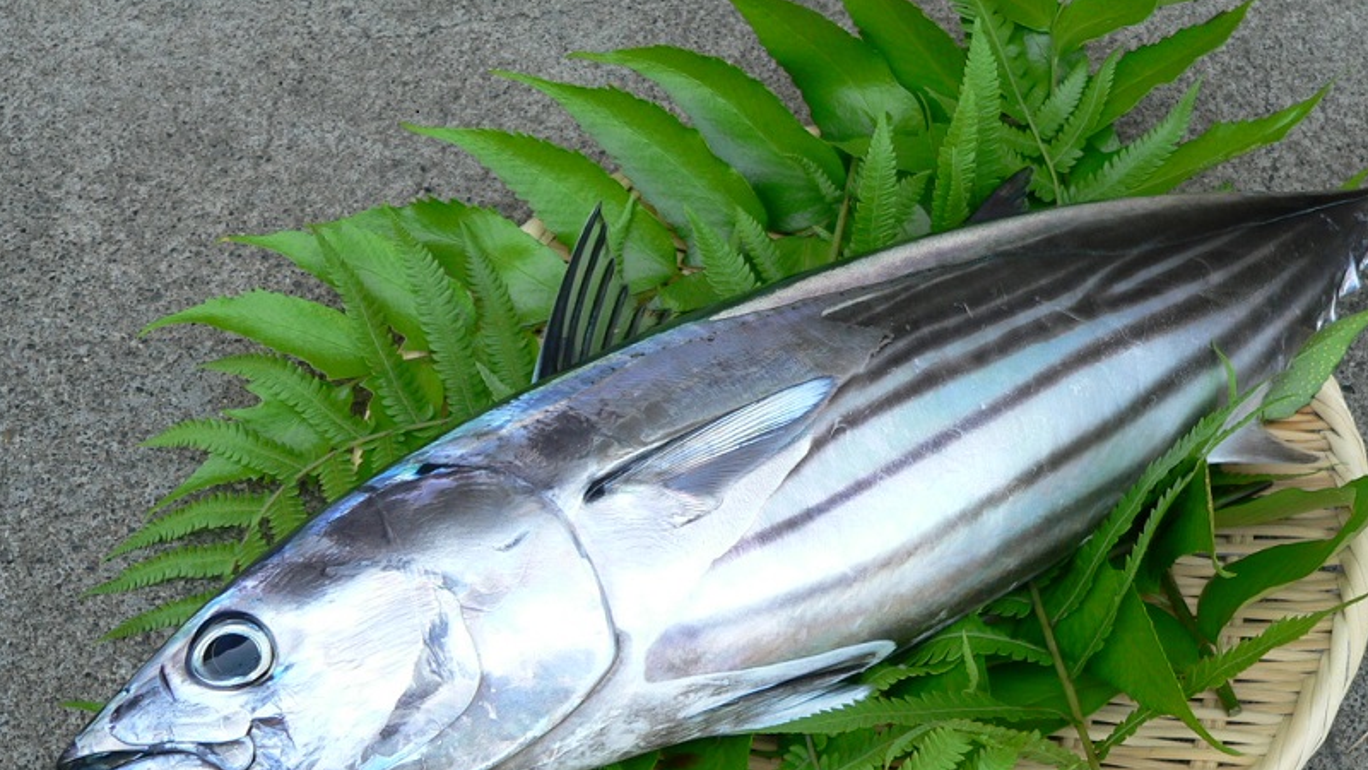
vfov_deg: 24.4
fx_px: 1777
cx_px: 838
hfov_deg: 41.8
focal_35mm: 49
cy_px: 441
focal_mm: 6
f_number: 2.8
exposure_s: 1/100
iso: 80
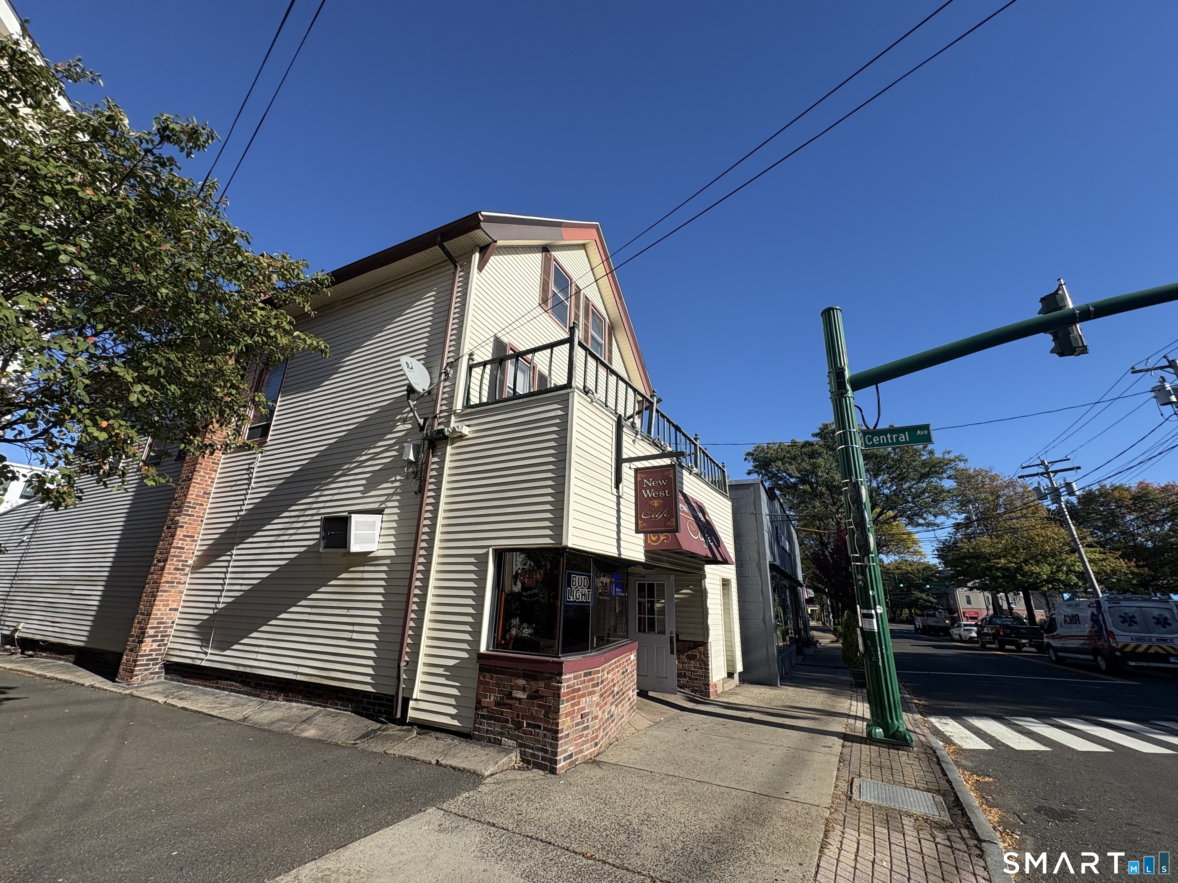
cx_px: 589
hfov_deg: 102.1
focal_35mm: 14
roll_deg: -2.2
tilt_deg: +19.2
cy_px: 442
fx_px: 476
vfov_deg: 85.7
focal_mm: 2.22
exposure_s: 1/2584
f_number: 2.2
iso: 50
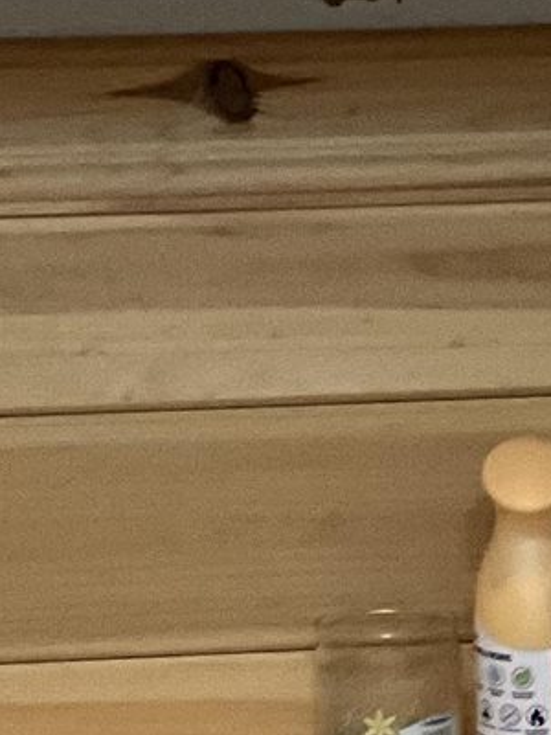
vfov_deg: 11.7
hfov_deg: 8.8
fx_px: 3544
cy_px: 724
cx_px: 586
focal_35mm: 167
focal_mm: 3
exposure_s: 1/60
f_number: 1.8
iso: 160
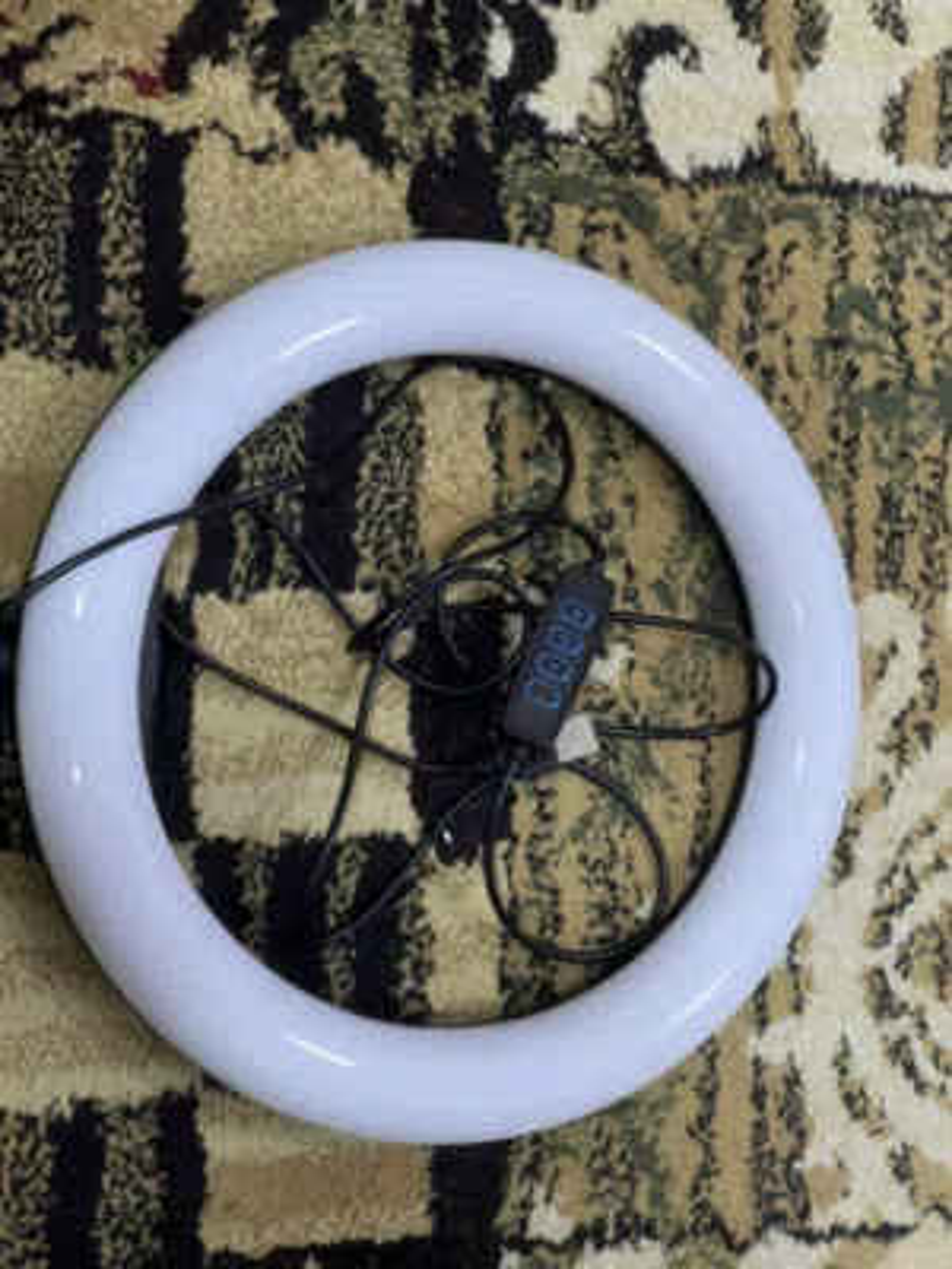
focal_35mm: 77
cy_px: 634
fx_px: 2824
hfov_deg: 19.1
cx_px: 476
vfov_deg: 25.3
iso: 640
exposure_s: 1/34
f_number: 2.8
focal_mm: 9
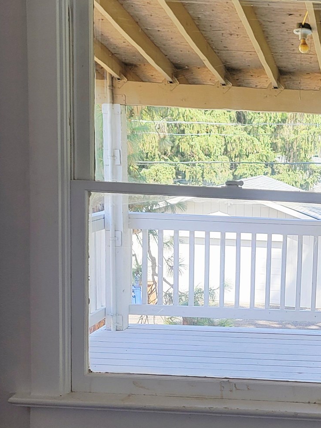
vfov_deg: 31.6
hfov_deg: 22.5
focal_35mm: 61
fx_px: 754
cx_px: 366
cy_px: 244
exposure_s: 1/143
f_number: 1.8
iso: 40
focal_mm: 5.4
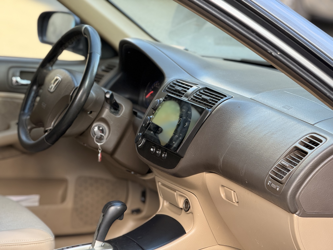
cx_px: 166
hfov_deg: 16.4
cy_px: 125
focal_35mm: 120
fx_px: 1154
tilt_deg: -12.8
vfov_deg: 12.3
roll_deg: -1.0
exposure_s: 1/99
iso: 80
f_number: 2.8
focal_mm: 15.66
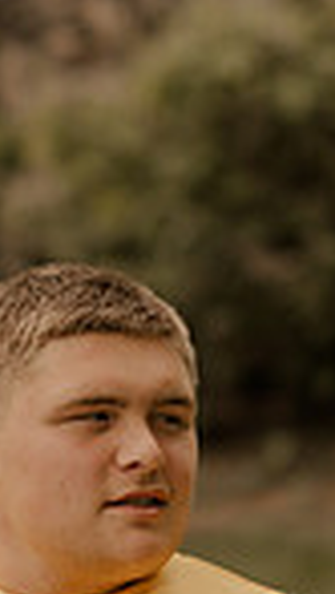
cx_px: -44
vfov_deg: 9.0
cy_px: 453
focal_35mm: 240
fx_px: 3779
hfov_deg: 5.1
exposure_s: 1/800
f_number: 1.8
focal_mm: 50
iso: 64
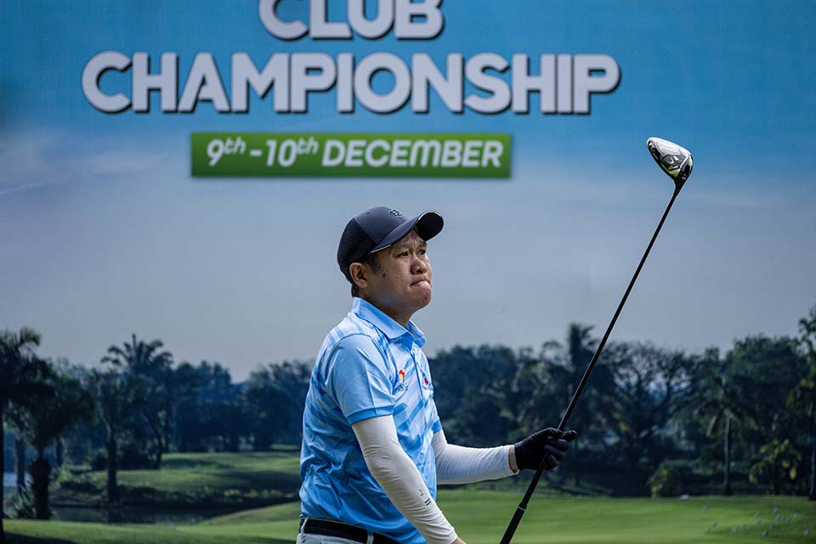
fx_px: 9066
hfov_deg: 5.2
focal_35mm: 400
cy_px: 272
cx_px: 408
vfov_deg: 3.4
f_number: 3.5
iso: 1100
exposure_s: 1/5000
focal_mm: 400
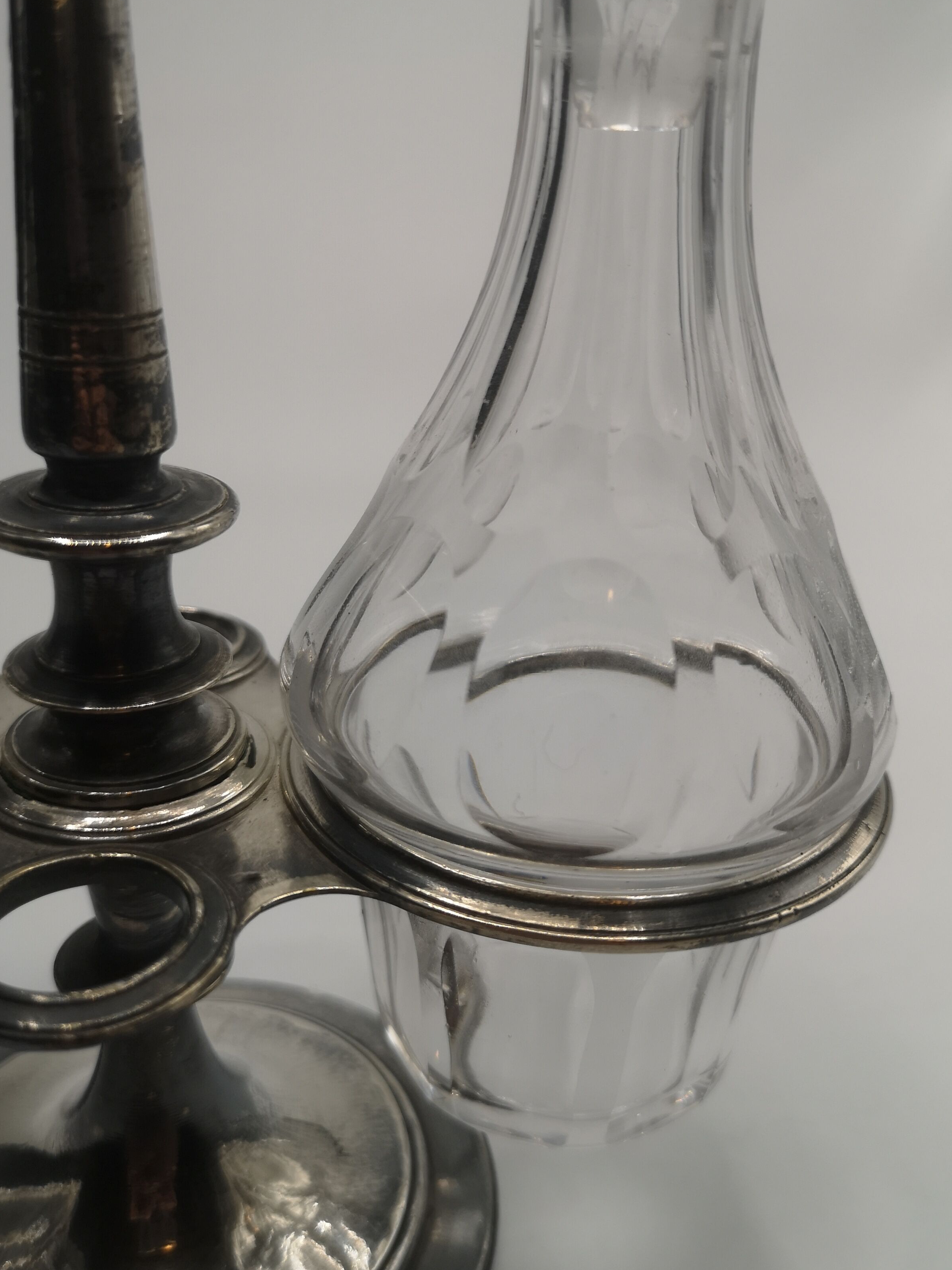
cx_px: 539
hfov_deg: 45.3
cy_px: 647
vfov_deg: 58.3
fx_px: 1137
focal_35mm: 31
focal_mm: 5.58
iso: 50
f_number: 1.8
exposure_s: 1/172
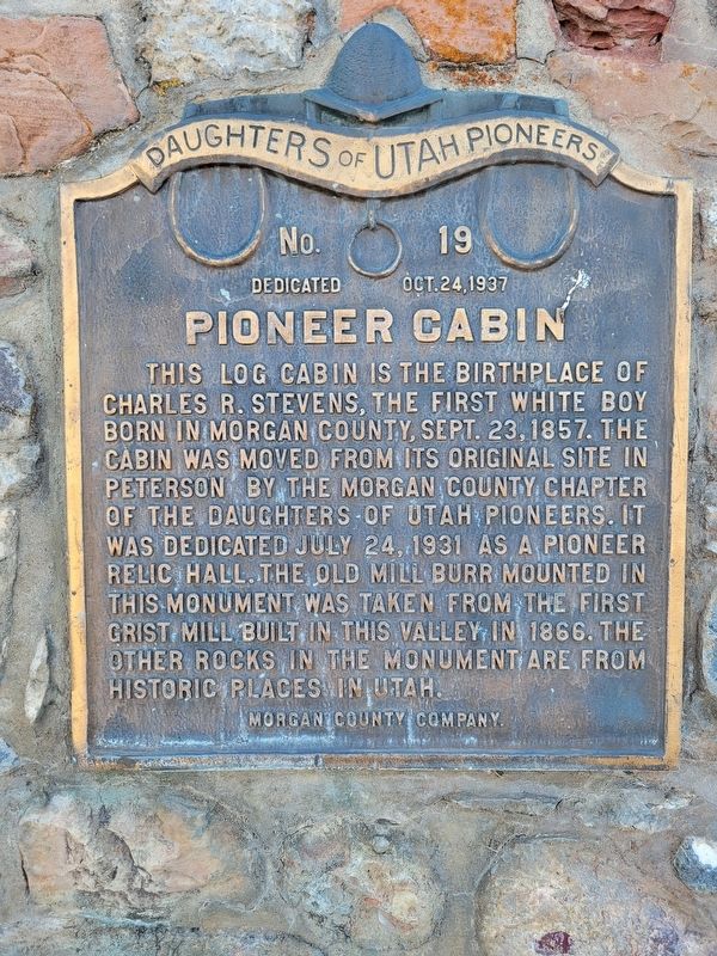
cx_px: 358
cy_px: 478
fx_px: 718
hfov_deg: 53.1
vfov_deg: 67.3
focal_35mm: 26
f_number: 1.8
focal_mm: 5.4
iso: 40
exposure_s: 1/132
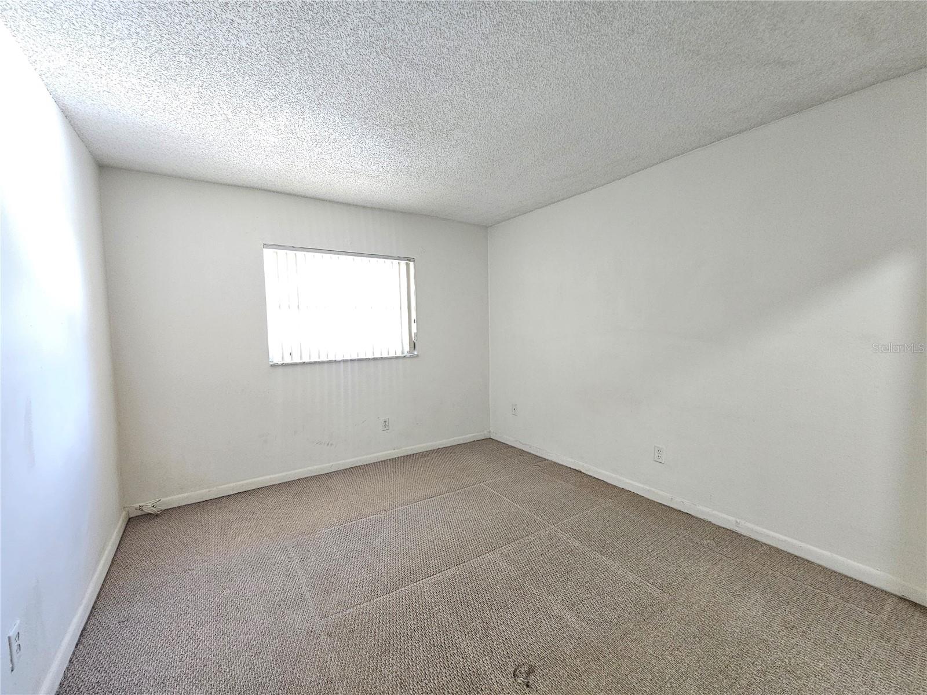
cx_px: 464
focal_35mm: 13
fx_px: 348
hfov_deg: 106.2
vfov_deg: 89.9
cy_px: 348
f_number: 2.2
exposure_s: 1/30
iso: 640
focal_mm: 2.2
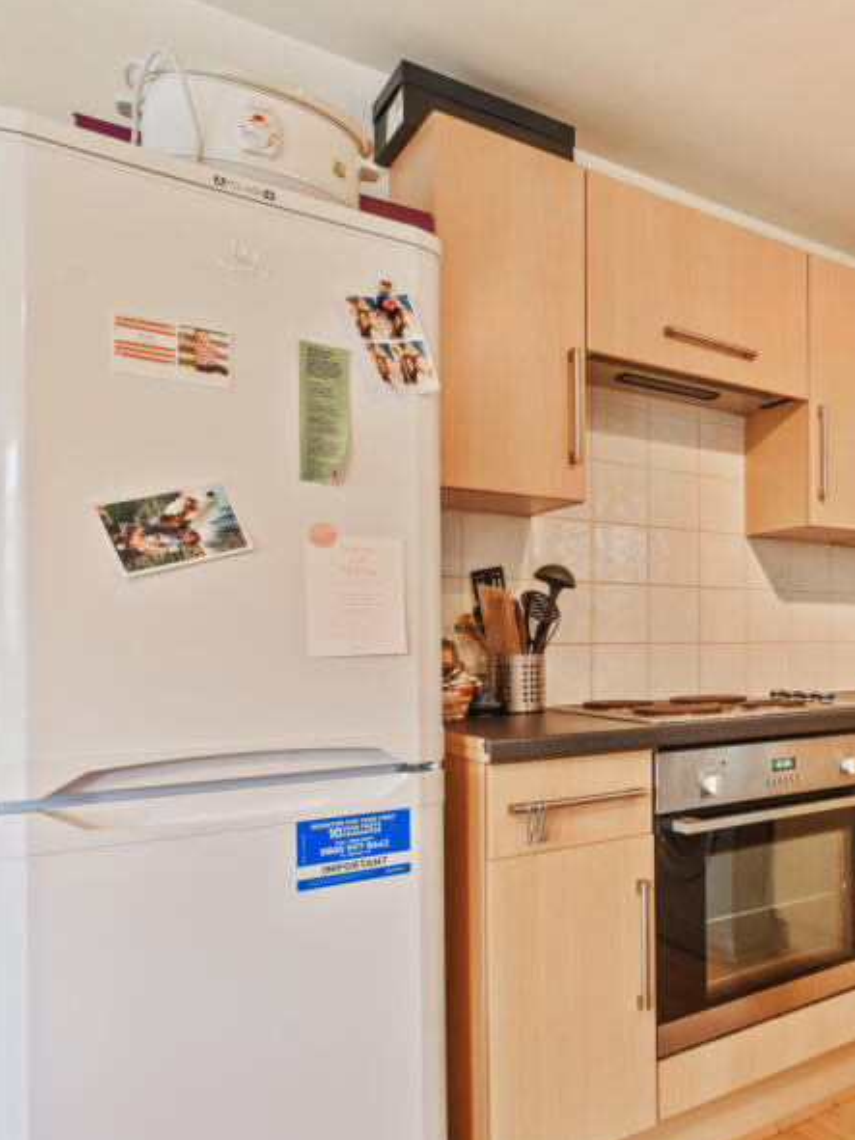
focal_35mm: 25
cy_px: 651
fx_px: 824
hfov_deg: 43.8
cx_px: 917
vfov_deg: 69.1
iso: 100
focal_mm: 10
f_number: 8
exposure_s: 1.3
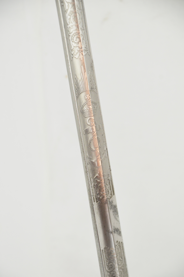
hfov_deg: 8.1
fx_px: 1294
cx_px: 92
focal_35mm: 168
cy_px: 138
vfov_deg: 12.3
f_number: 5.6
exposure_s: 1/250
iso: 500
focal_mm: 112
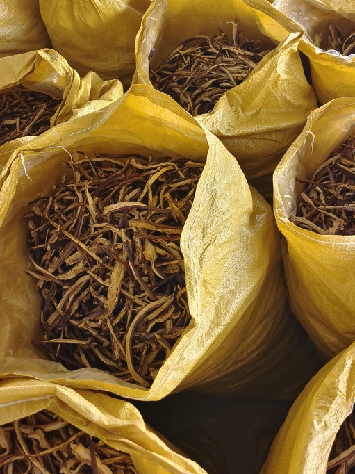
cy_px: 171
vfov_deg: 50.7
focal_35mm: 36
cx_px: 199
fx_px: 493
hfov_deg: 39.6
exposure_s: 1/100
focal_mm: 5.5
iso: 1383
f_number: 1.75
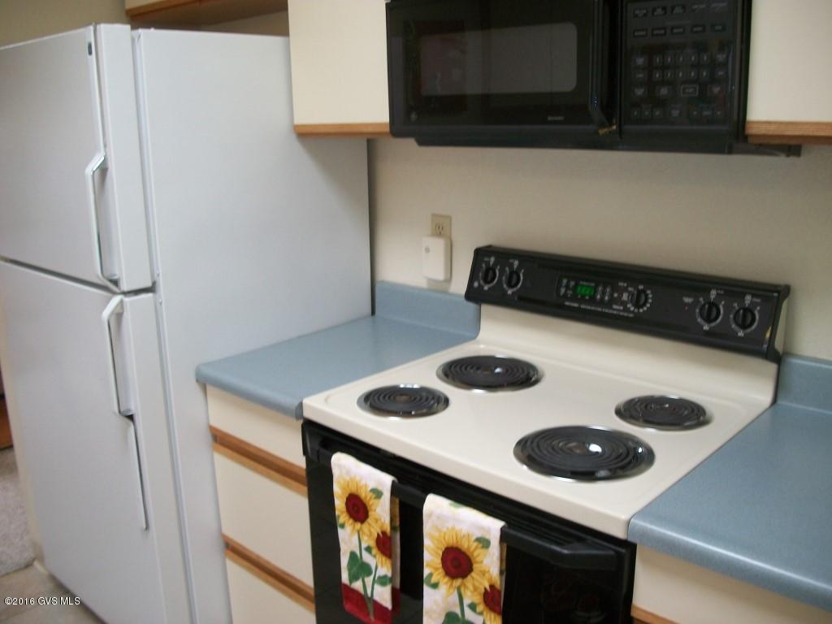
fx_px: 769
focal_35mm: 32
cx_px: 416
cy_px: 312
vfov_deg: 44.2
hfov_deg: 56.8
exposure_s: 1/30
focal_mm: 5.7
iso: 80
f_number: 2.9
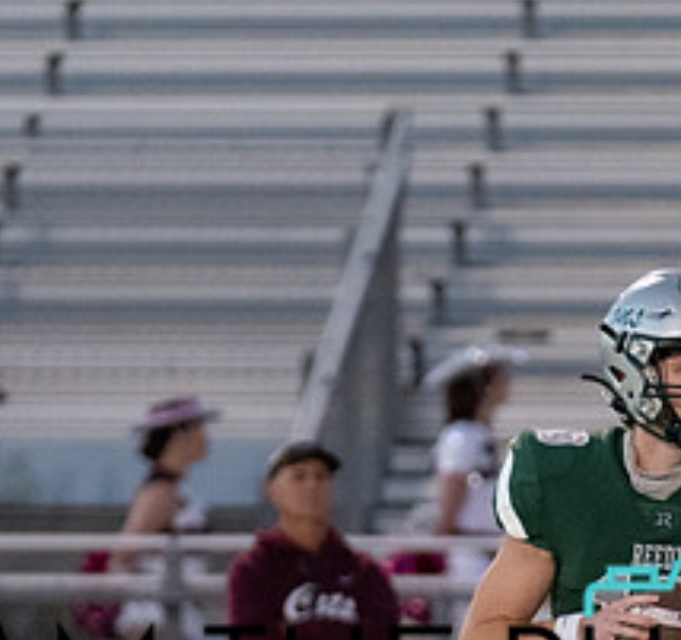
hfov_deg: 2.0
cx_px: 531
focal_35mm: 901
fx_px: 19454
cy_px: 681
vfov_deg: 1.9
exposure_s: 1/1250
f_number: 3.2
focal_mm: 200
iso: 3200
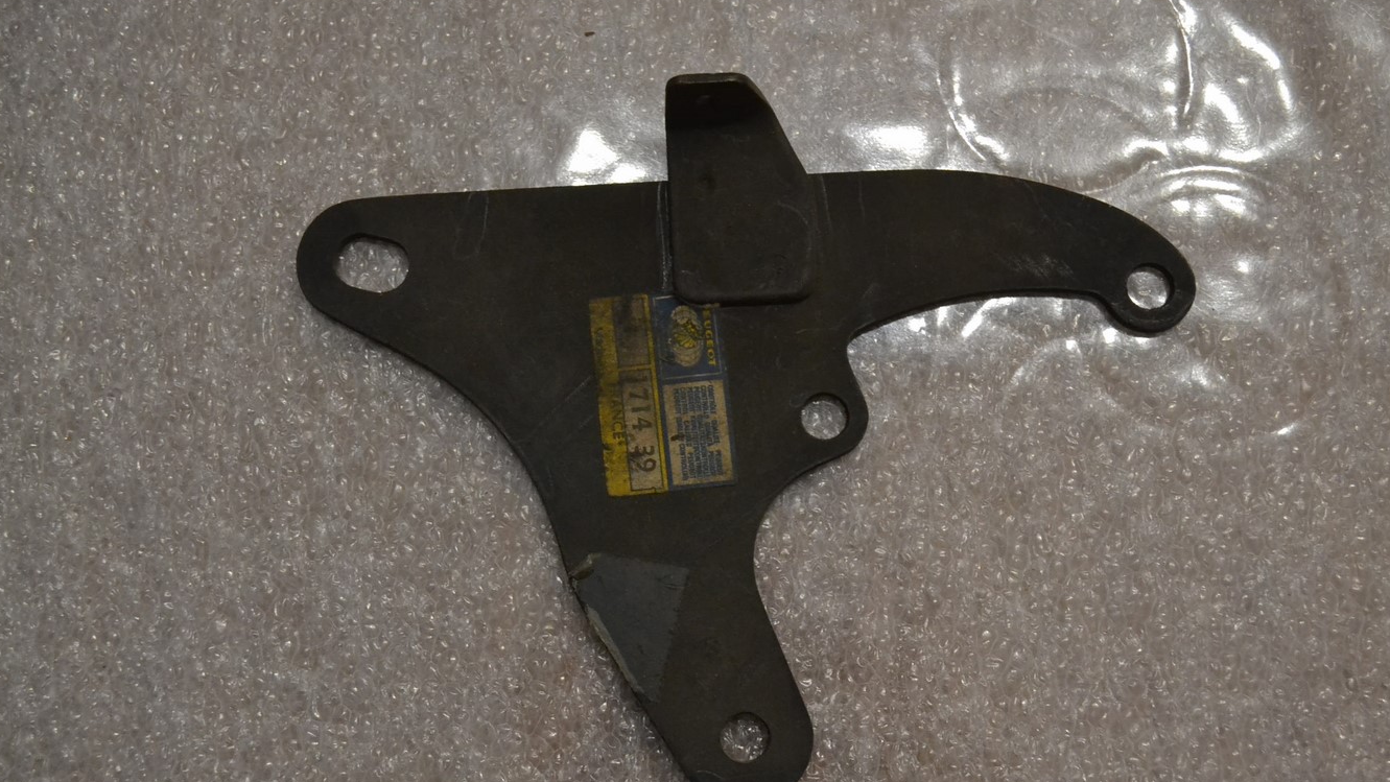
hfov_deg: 40.6
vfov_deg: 23.5
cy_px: 455
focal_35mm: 51
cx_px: 692
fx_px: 1880
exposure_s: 1/60
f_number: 4.8
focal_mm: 32
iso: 2800
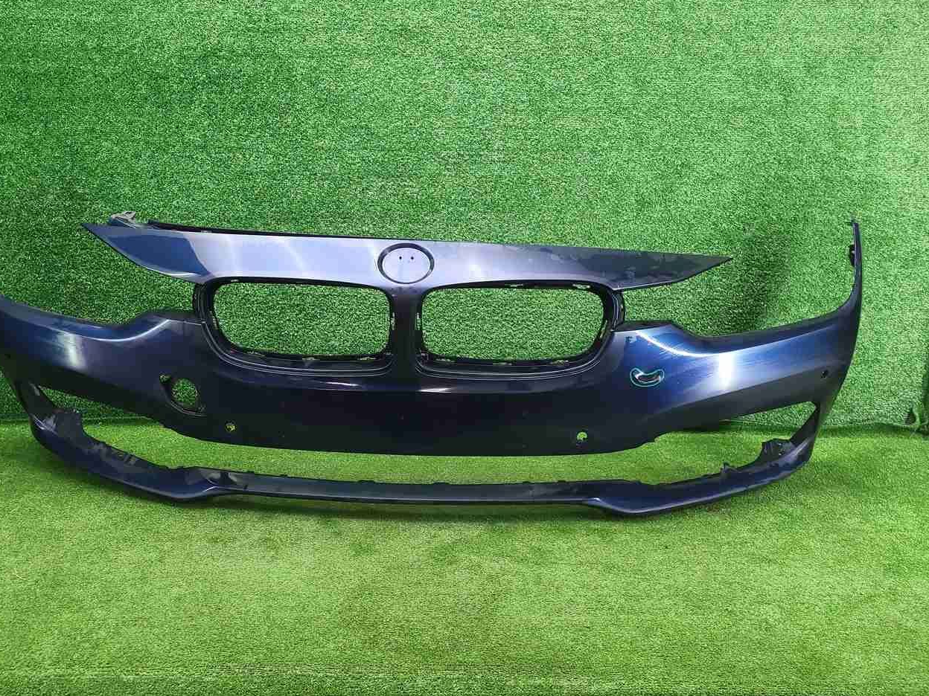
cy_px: 315
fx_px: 805
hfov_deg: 59.7
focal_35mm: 30
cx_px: 398
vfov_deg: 46.7
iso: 221
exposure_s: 1/50
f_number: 1.8
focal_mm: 5.4
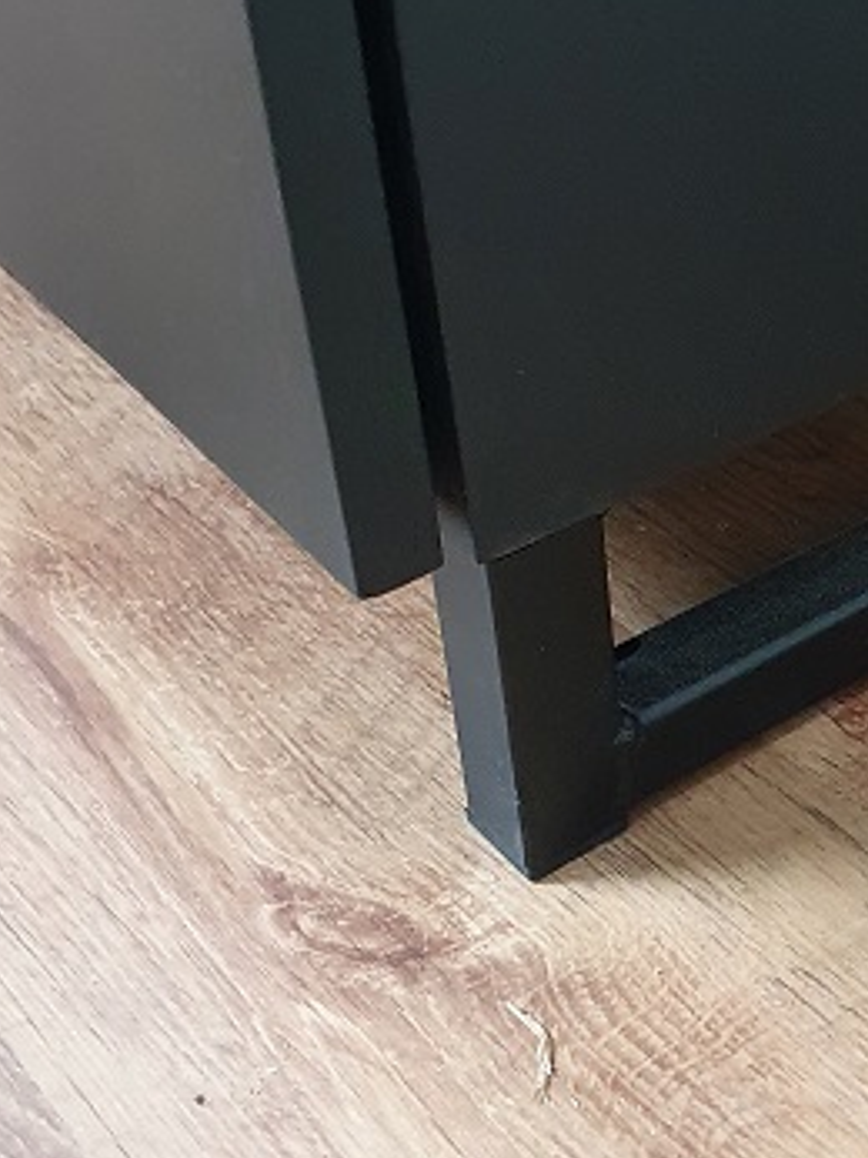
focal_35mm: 60
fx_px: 2007
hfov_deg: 23.0
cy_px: 624
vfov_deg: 32.2
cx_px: 948
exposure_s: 1/50
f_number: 1.5
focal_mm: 4.32
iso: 500
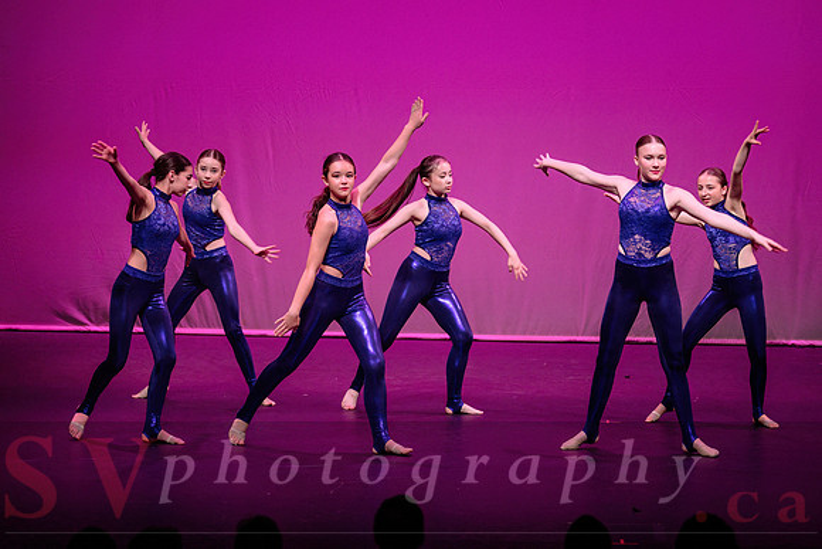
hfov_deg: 14.4
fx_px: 3255
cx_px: 469
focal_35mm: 143
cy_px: 236
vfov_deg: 9.6
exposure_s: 1/400
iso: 1600
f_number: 2.8
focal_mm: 125
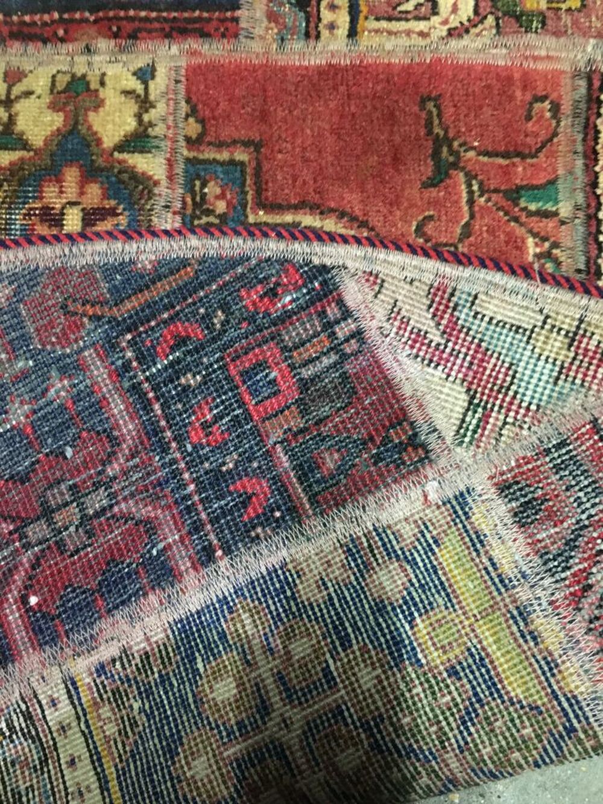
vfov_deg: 61.7
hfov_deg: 48.2
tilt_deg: -82.8
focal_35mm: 29
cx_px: 302
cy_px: 402
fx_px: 673
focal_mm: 4.15
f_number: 2.2
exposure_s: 1/17
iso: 400
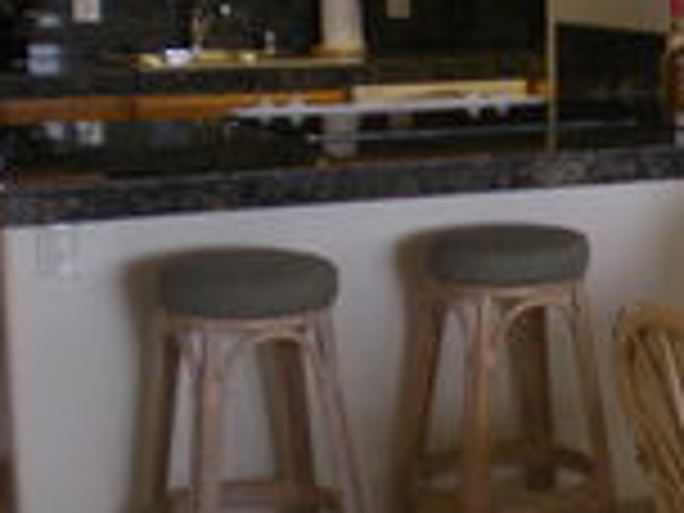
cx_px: 814
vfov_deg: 15.9
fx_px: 1818
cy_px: 99
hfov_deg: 20.0
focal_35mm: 92
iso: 64
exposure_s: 1/38.6
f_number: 3.1
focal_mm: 6.3
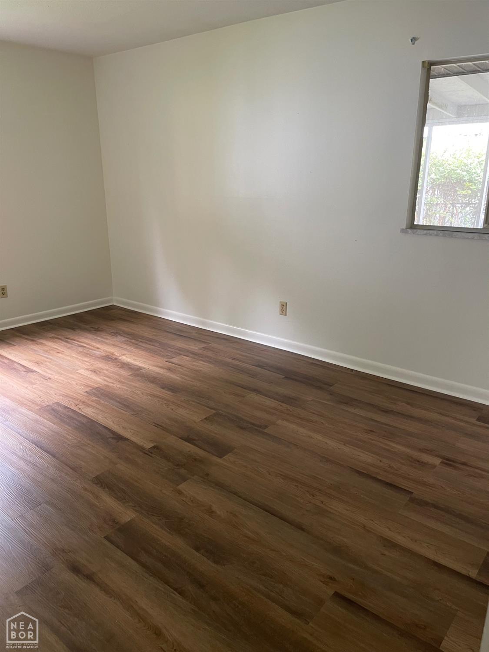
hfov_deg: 54.9
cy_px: 326
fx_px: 471
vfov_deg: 69.4
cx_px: 244
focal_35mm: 25
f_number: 1.6
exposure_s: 1/60
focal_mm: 5.1
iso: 200
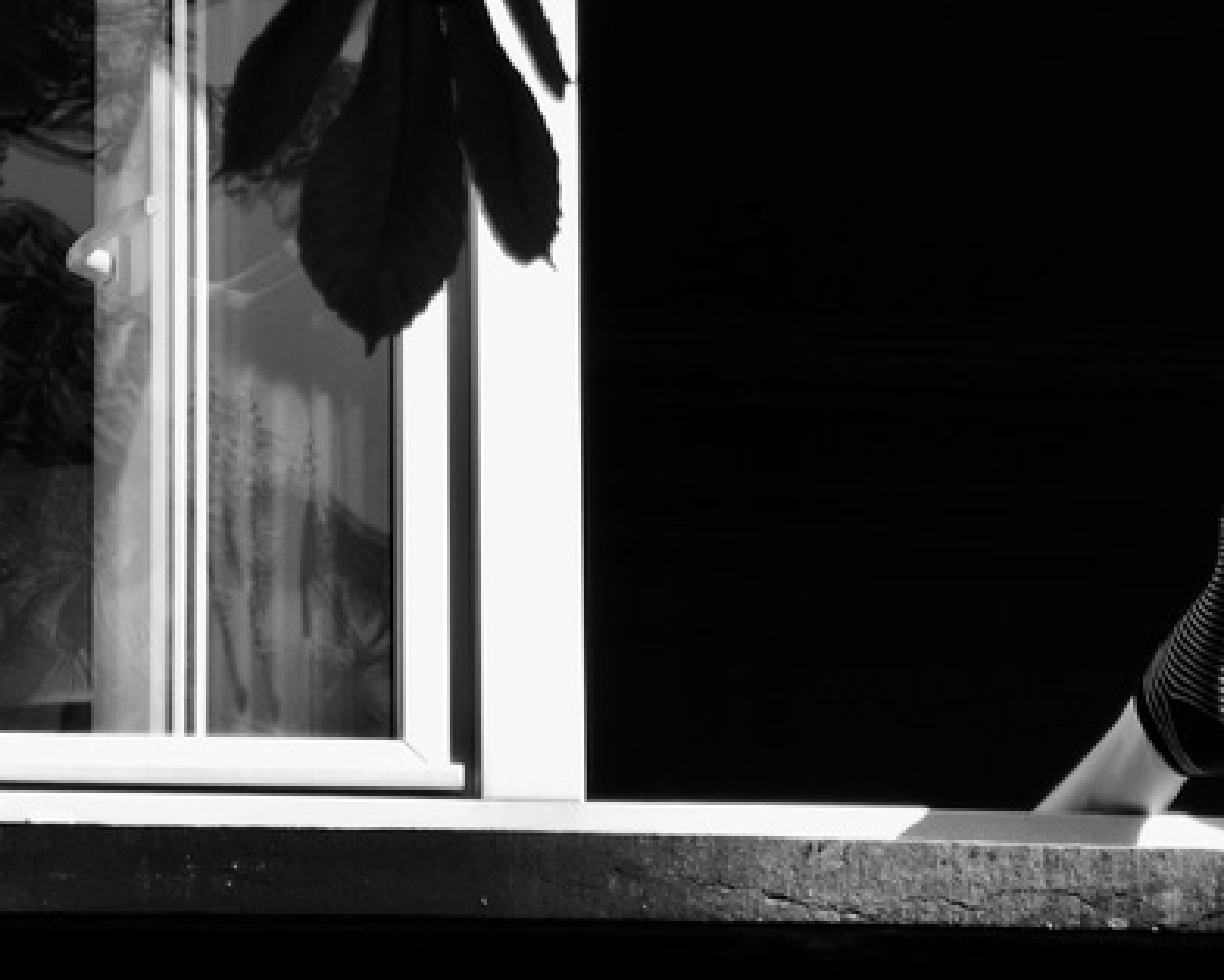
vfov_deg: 3.5
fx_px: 15983
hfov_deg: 4.4
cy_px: -150
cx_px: 1290
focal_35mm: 441
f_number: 5.6
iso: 100
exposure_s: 1/320
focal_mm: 37
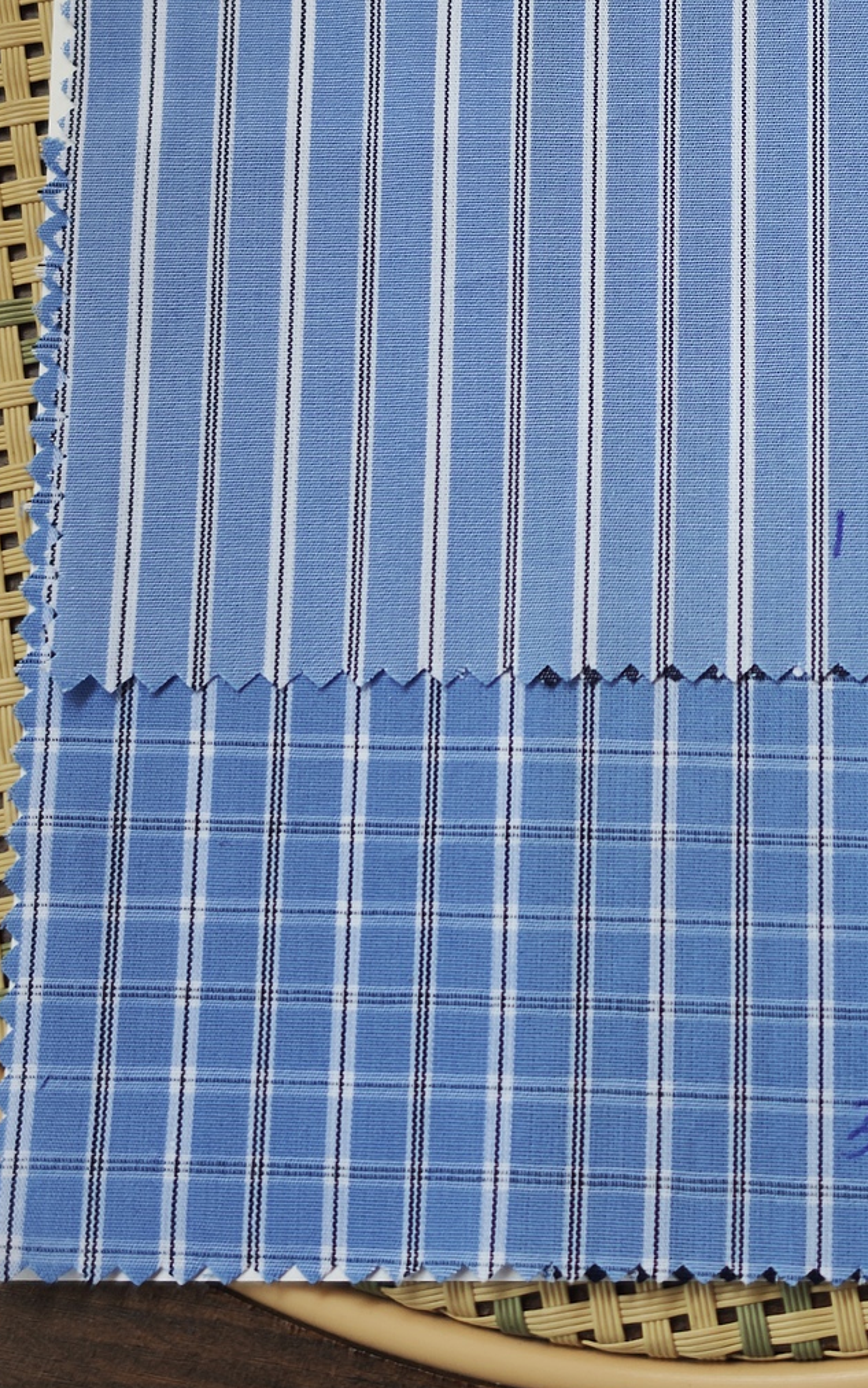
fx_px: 3178
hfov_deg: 15.4
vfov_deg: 24.3
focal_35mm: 84
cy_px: 313
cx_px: 703
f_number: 1.44
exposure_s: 1/100
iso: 160
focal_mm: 6.68
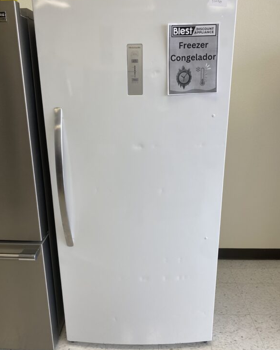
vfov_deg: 62.2
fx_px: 290
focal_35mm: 28
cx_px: 136
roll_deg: -0.2
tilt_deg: -16.4
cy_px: 171
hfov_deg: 51.5
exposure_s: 1/66
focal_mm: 4.25
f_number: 1.8
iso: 32
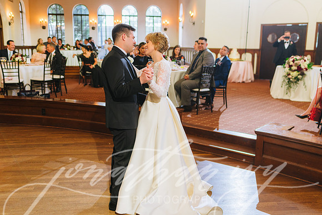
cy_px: 108
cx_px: 161
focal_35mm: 35
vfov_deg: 37.9
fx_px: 313
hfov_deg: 54.4
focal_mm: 35
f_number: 2.2
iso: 400
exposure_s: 1/160
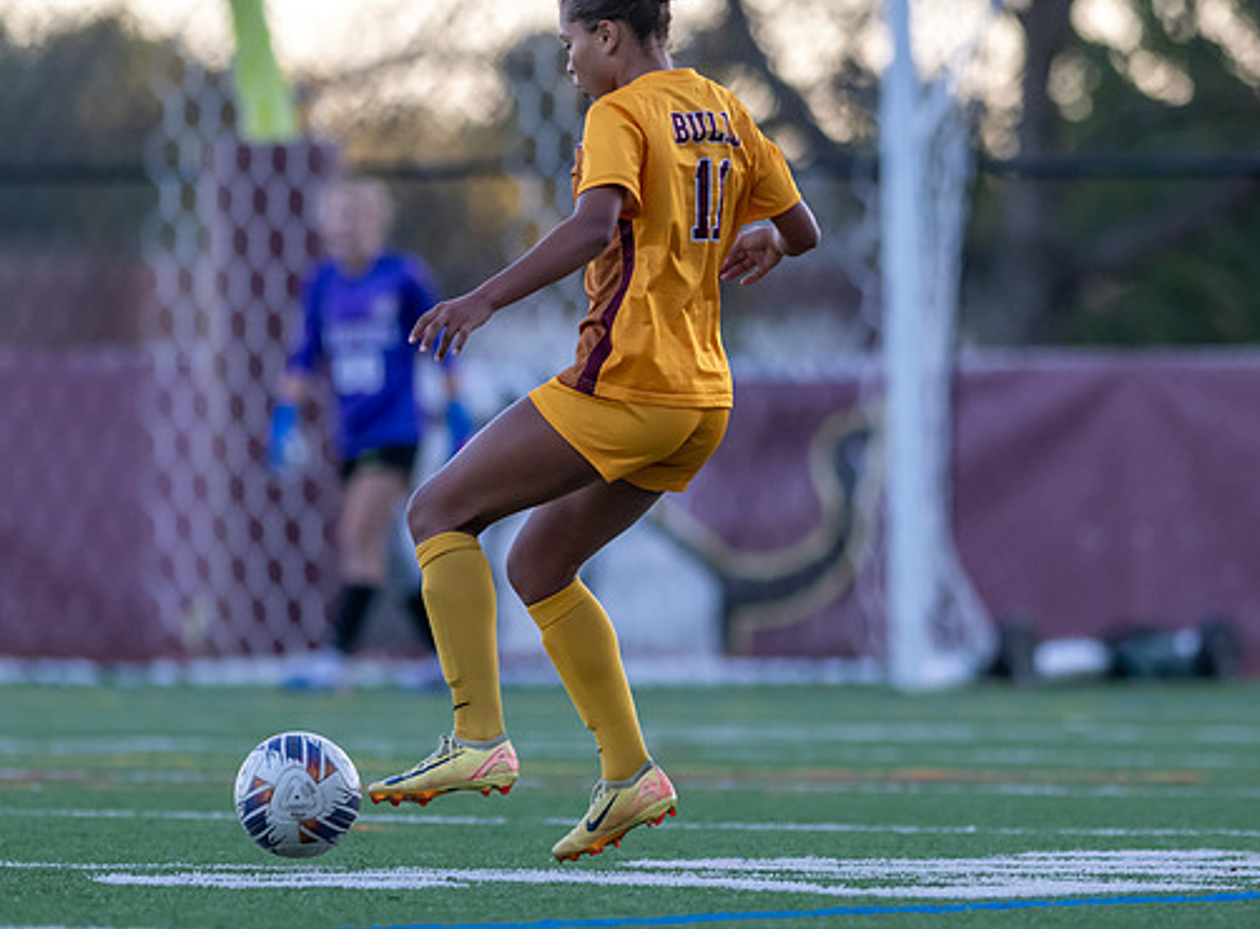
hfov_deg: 3.5
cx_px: 667
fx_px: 20475
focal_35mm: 566
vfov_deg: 2.6
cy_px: 572
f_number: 2.8
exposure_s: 1/1600
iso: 1400
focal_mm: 300
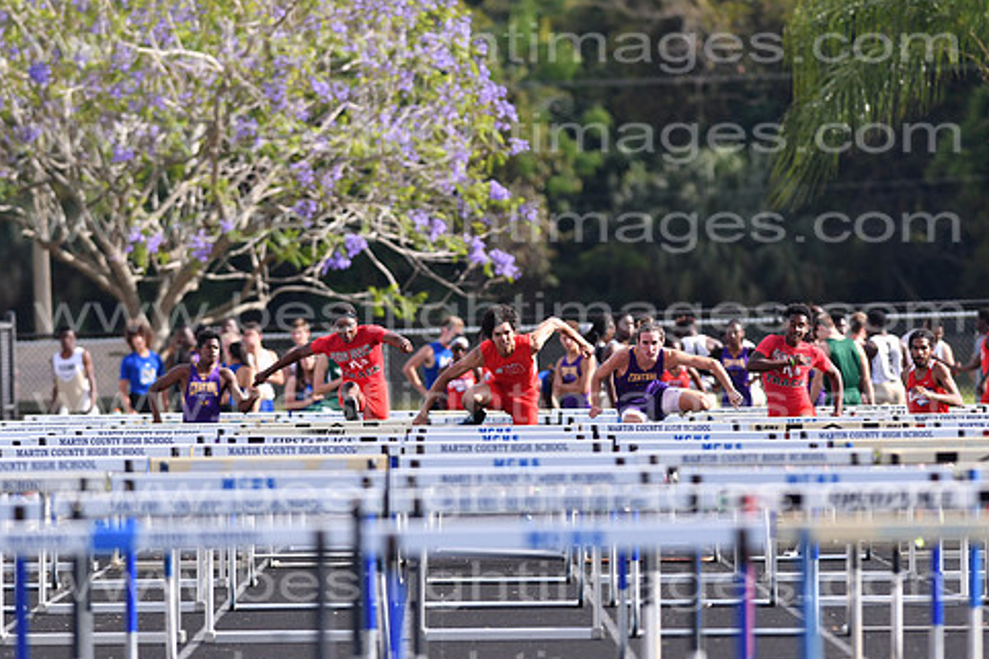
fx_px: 14884
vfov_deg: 2.5
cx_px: 503
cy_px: 362
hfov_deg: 3.8
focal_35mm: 542
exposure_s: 1/3200
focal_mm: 300
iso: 400
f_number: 4
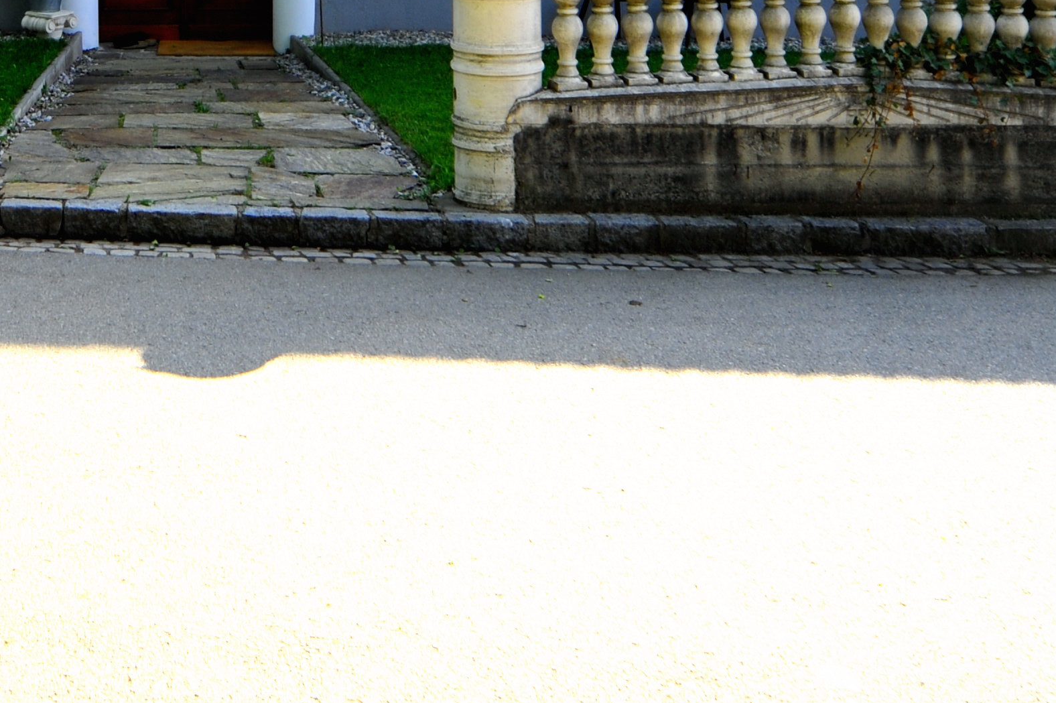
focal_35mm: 54
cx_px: 192
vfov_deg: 22.4
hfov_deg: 35.5
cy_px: -206
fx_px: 1583
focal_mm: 20
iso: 220
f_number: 11
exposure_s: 1/80
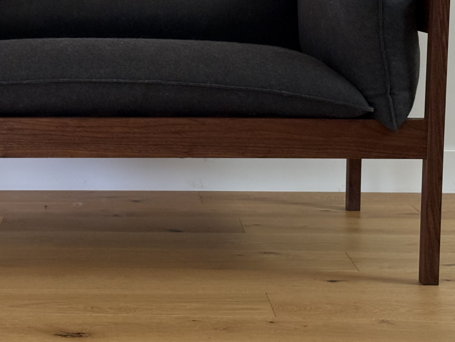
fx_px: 1183
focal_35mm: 90
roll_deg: -0.7
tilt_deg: -6.3
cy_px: 80
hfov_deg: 21.6
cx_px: 113
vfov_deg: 16.3
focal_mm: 6.76
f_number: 1.78
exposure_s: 1/151
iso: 200
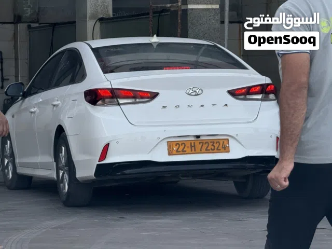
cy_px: 124
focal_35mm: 120
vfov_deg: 12.3
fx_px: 1151
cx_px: 166
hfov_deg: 16.4
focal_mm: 15.66
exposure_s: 1/655
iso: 50
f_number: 2.8
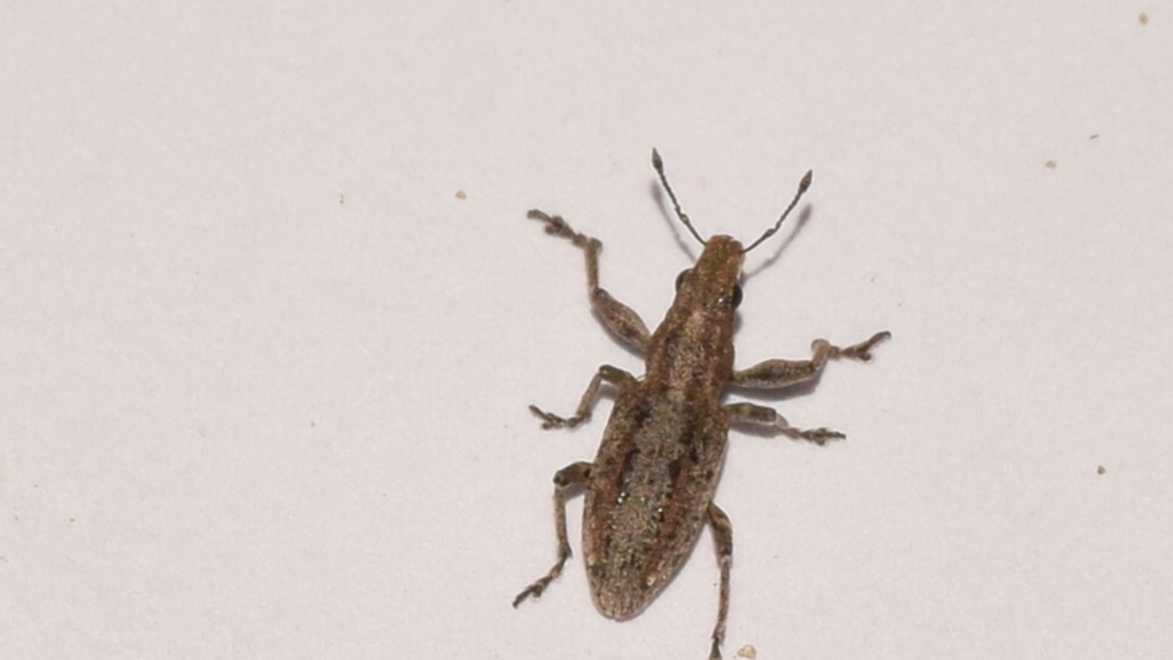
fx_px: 8989
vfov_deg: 4.2
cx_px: 648
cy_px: 364
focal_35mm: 289
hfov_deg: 7.5
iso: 100
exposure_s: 1/200
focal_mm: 140
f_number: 16
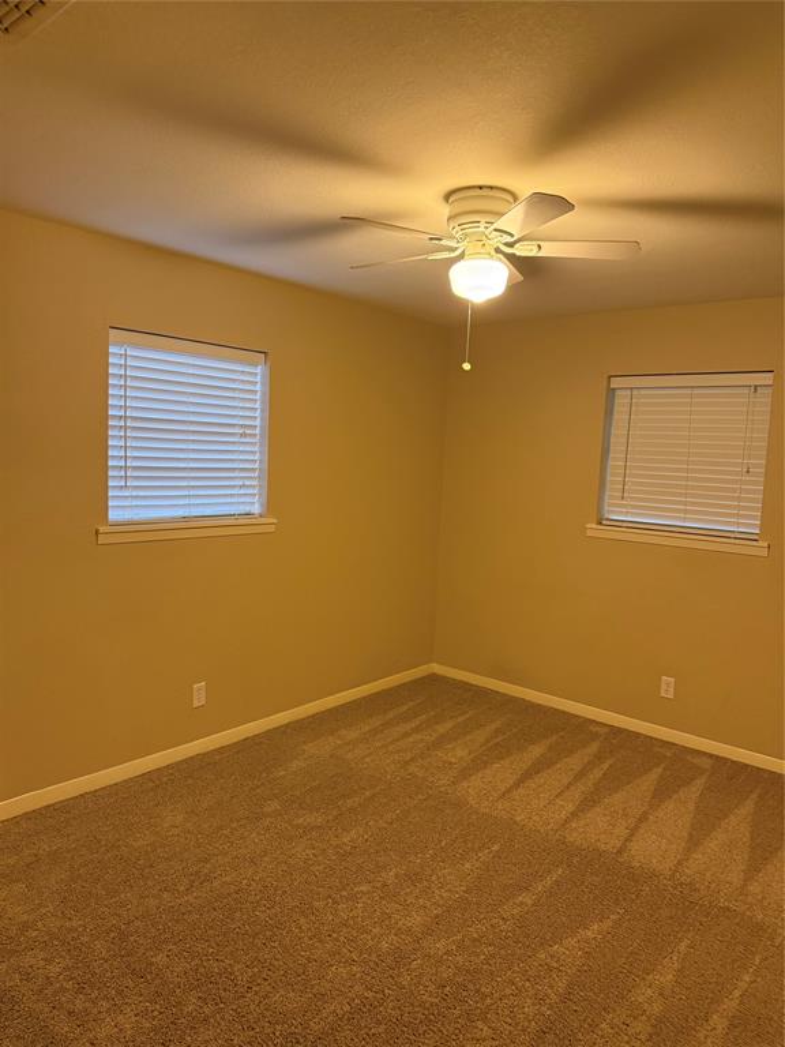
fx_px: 726
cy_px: 524
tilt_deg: -4.9
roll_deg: -2.9
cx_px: 392
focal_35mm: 24
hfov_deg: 56.8
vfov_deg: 71.6
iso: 500
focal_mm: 6.76
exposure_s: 1/60
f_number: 1.78
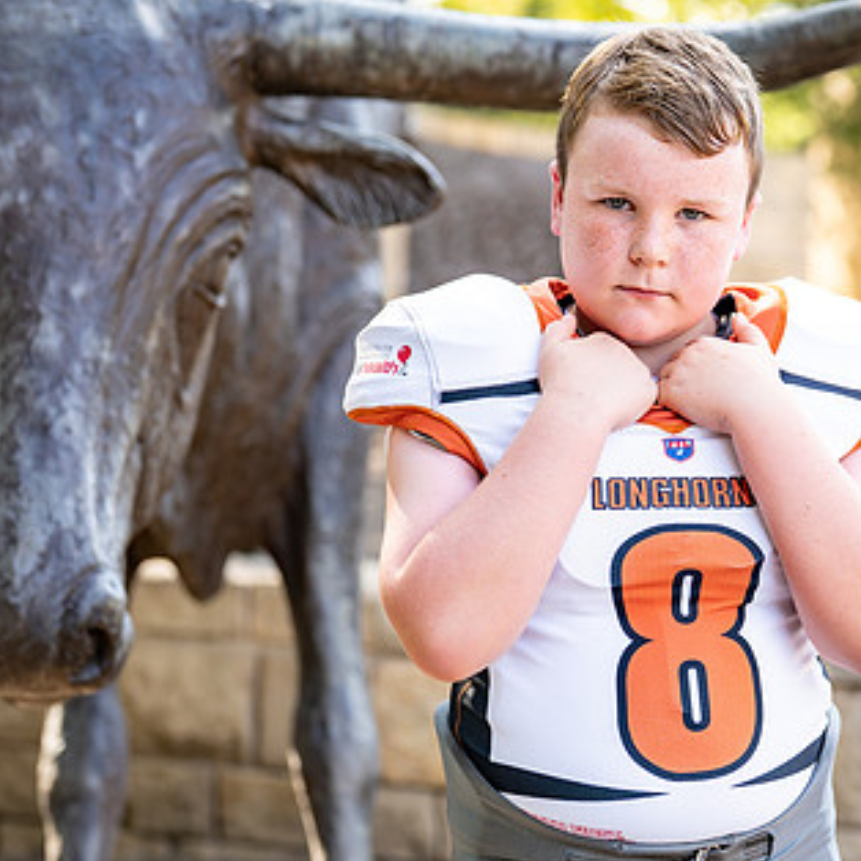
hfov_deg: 19.1
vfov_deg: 19.3
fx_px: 2533
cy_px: 403
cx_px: 662
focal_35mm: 90
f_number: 2.2
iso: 250
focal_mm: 50
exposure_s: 1/1000
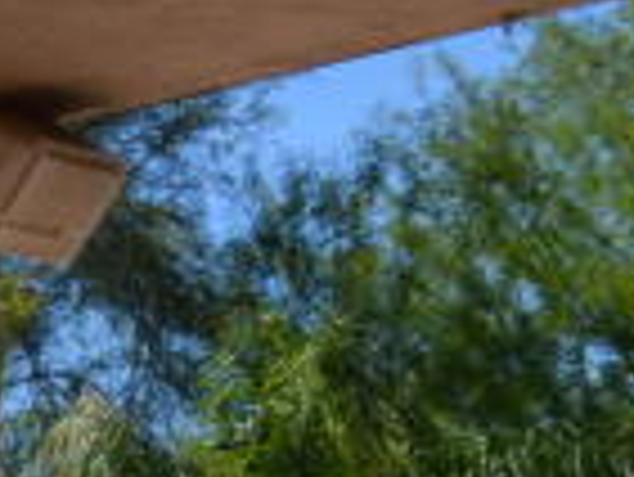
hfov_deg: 8.0
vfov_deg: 6.6
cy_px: 1215
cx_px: -1306
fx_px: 3886
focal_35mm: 212
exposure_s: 1/320
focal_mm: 18
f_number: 9
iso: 100
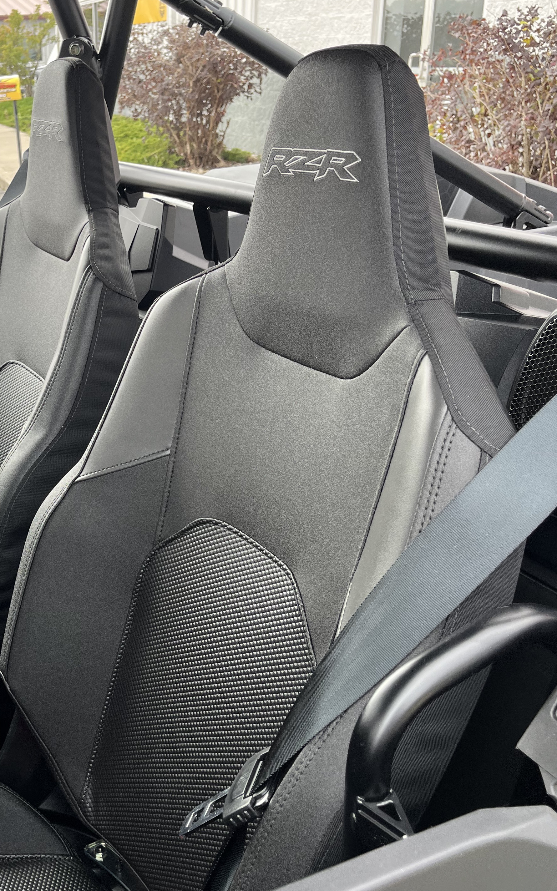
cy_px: 442
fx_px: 947
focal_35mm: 39
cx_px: 89
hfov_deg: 31.7
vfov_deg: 50.4
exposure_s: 1/288
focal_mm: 5.1
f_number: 1.6
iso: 50
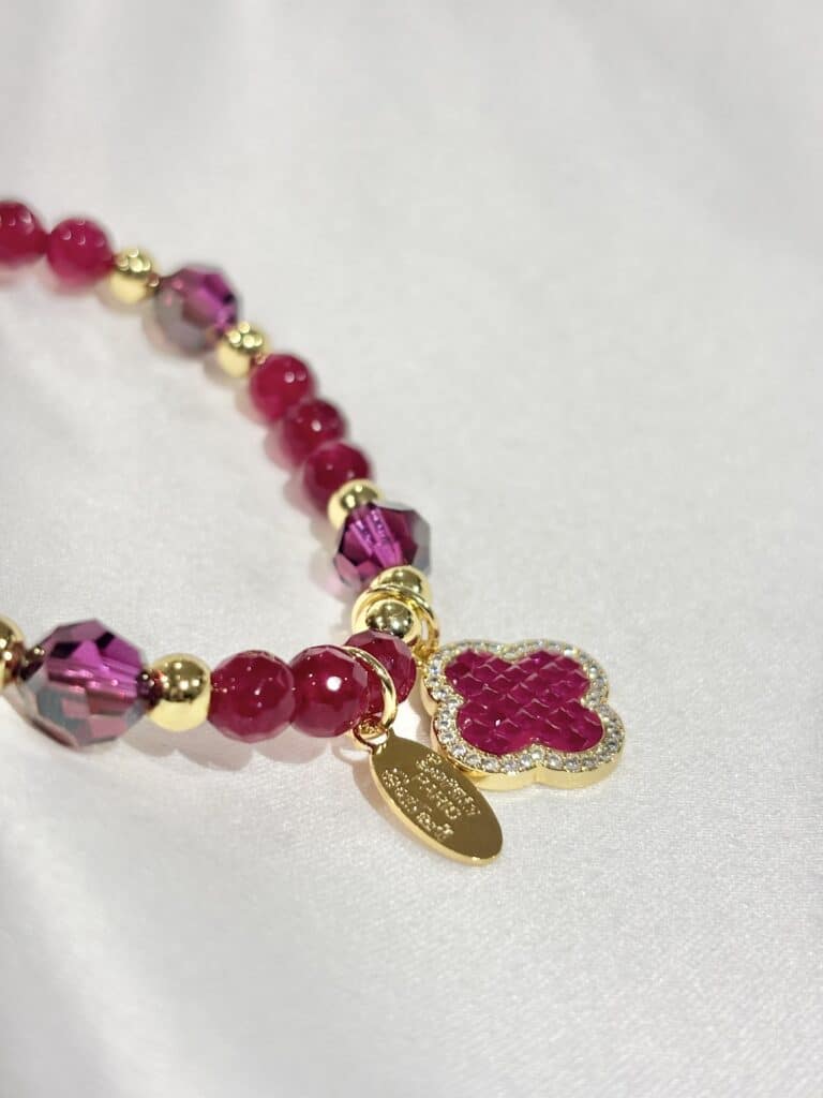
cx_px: 412
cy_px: 549
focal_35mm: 52
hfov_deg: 28.0
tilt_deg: -29.1
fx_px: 1648
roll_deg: +5.7
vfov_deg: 36.8
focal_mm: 5.96
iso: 32
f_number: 1.6
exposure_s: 1/223
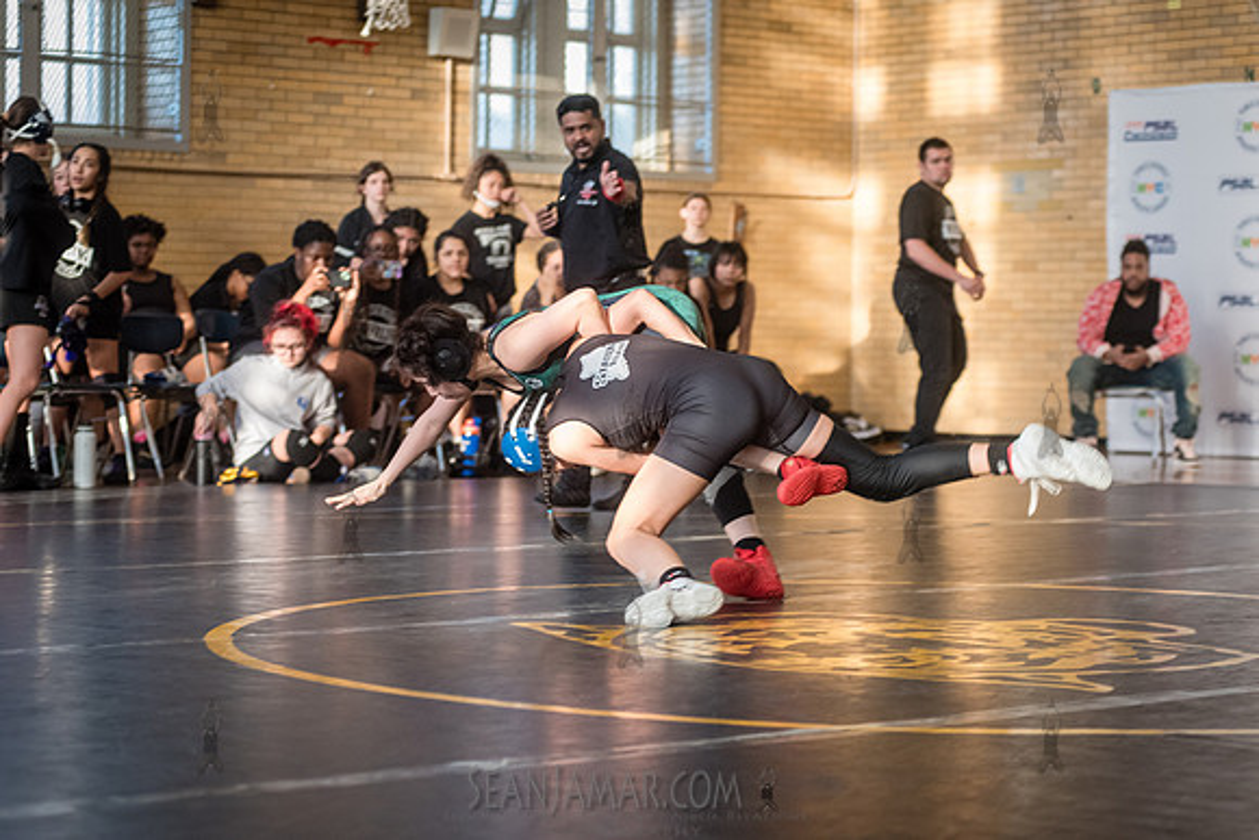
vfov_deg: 16.5
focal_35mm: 83
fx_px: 2890
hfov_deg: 24.6
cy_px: 420
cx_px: 618
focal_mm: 80
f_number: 3.5
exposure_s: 1/400
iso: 2500
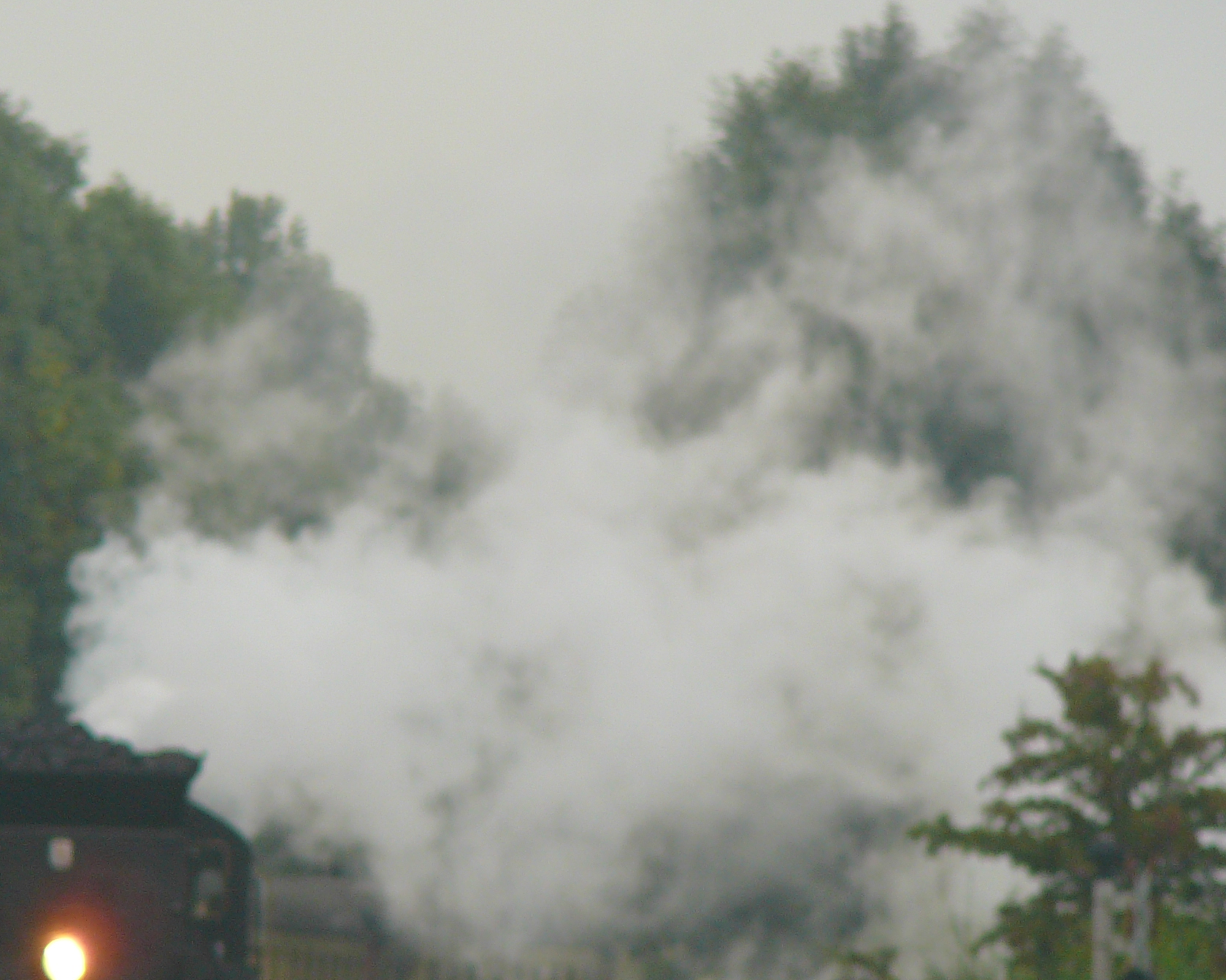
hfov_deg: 3.7
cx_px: 505
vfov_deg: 3.0
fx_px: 18903
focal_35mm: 521
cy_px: 580
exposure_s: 1/80
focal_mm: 52
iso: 80
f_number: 4.2
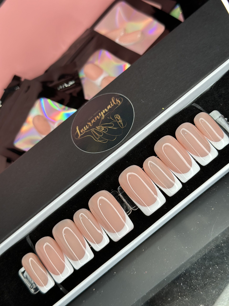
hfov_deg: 30.3
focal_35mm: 48
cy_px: 153
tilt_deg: -45.9
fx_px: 423
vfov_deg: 39.7
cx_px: 114
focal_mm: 6.86
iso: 64
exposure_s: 1/100
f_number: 1.78
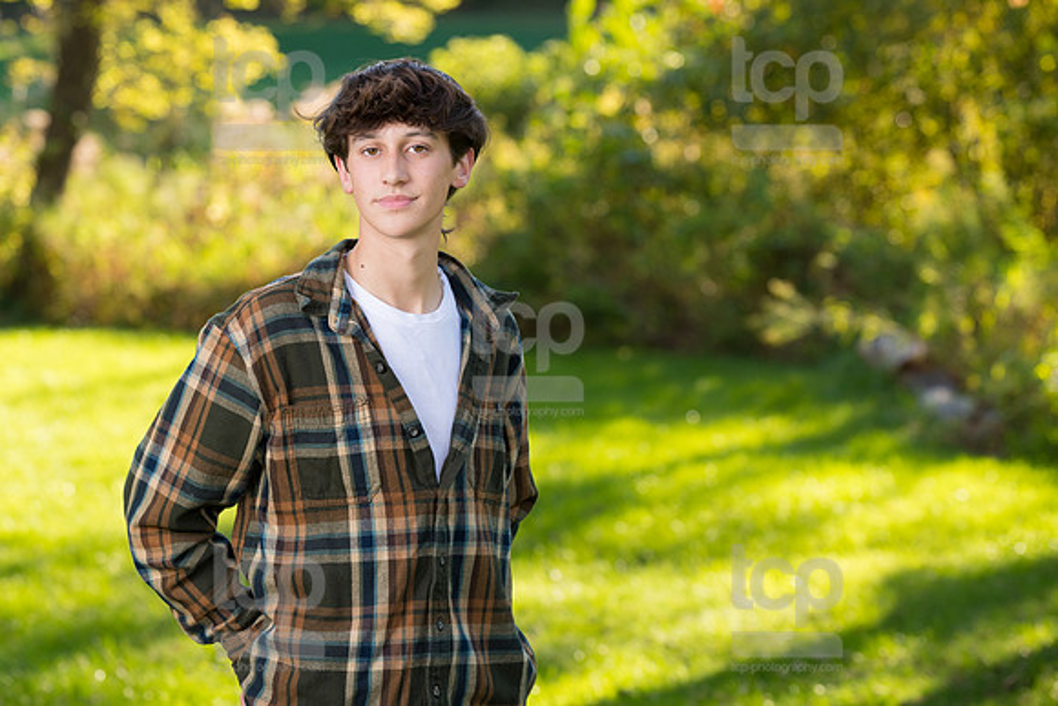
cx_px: 454
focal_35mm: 132
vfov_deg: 10.4
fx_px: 3892
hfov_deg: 15.5
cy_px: 303
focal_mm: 116
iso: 200
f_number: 4.5
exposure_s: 1/250
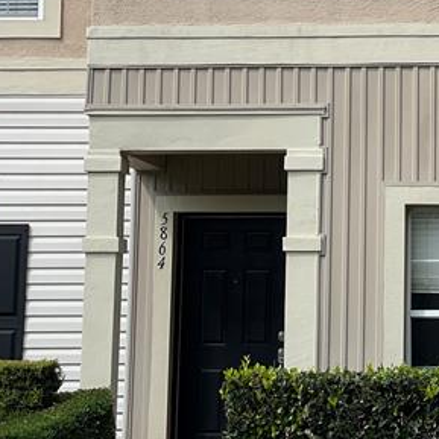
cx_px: 422
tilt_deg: +8.3
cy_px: 99
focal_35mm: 122
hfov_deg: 14.1
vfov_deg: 14.2
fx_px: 1750
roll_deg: +0.3
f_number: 2
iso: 32
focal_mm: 6
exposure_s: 1/2283
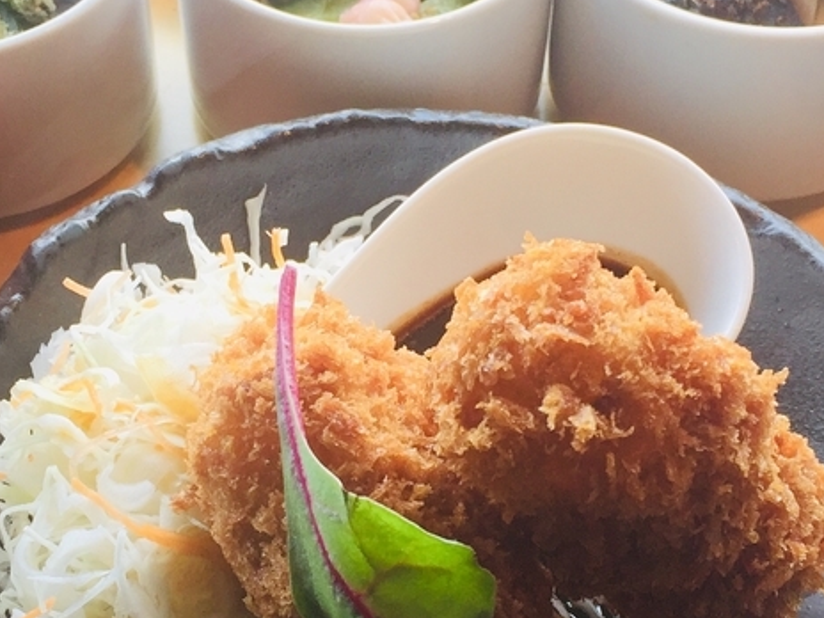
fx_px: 1785
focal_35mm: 75
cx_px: 373
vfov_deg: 19.6
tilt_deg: -50.9
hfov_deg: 26.0
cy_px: 430
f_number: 2.2
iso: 50
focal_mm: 4.15
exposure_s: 1/120
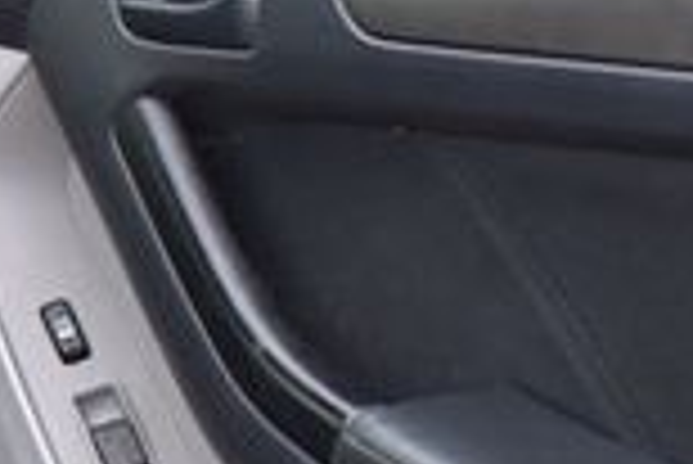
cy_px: 113
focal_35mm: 137
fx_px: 2640
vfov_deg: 10.0
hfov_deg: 13.0
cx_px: -693
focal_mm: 22
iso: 400
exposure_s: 1/60
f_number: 8
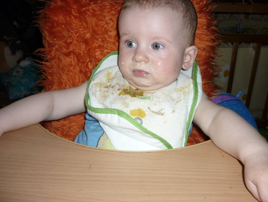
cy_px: 101
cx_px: 134
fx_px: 256
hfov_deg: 55.3
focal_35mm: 33
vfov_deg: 43.0
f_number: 2.8
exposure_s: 1/30
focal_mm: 5.5
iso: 100
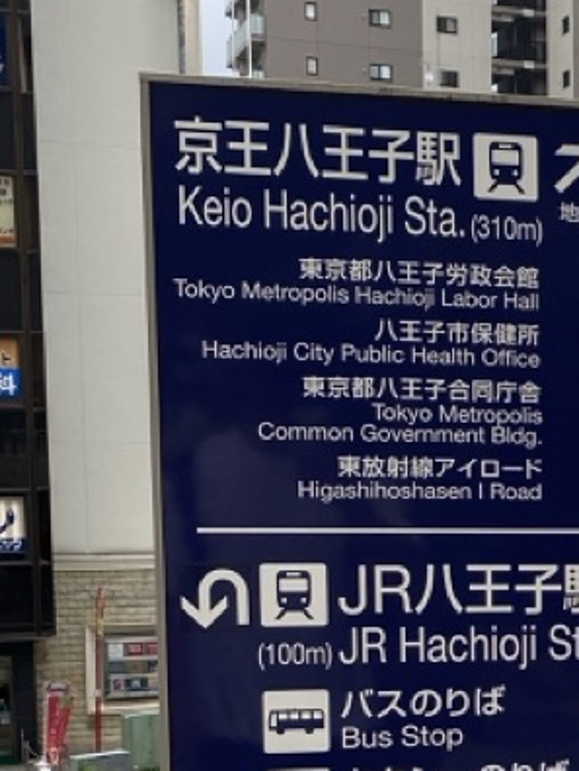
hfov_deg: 16.1
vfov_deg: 22.8
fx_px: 1873
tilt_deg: -7.5
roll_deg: -0.2
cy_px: 672
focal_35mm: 84
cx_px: 866
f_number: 1.8
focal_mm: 4.25
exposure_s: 1/517
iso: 32
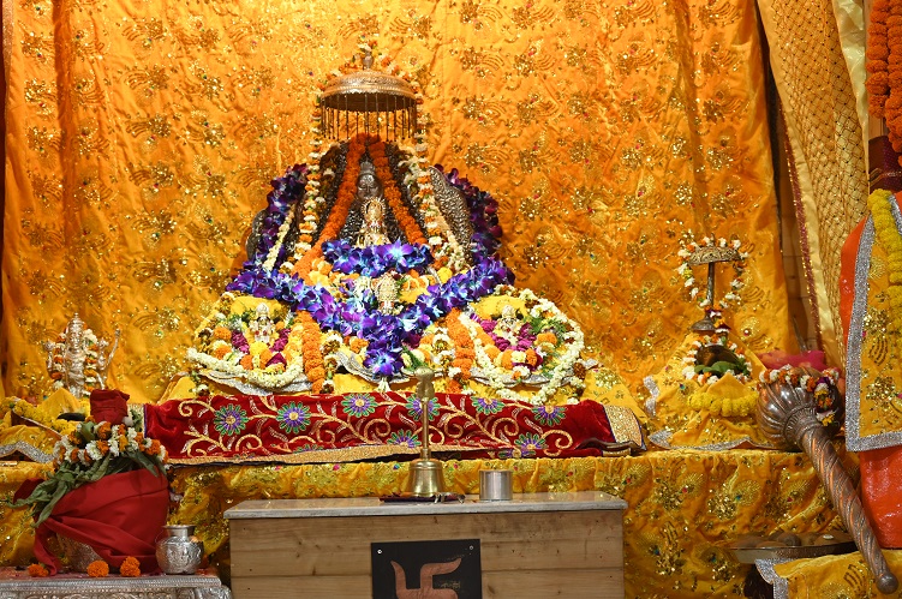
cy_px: 300
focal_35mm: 73
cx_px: 451
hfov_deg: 27.7
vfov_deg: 18.6
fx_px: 1827
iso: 1600
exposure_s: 1/100
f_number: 6
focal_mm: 73
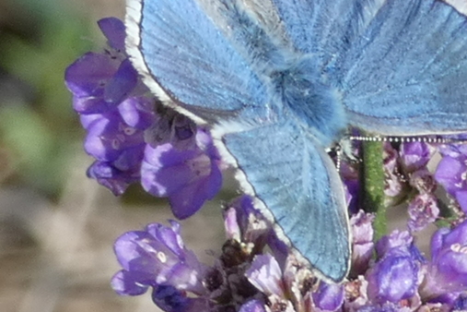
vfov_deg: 3.6
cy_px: 66
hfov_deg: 5.4
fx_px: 4929
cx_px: 363
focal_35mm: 380
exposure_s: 1/125
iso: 80
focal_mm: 38.9
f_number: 5.5
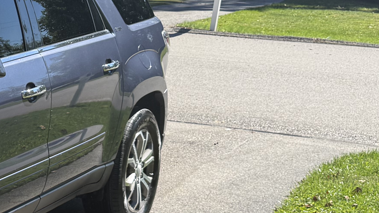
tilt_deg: -11.9
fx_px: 854
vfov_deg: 14.2
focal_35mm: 85
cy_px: 106
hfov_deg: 21.9
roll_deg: +1.2
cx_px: -146
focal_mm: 6.76
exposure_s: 1/1901
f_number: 1.78
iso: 80
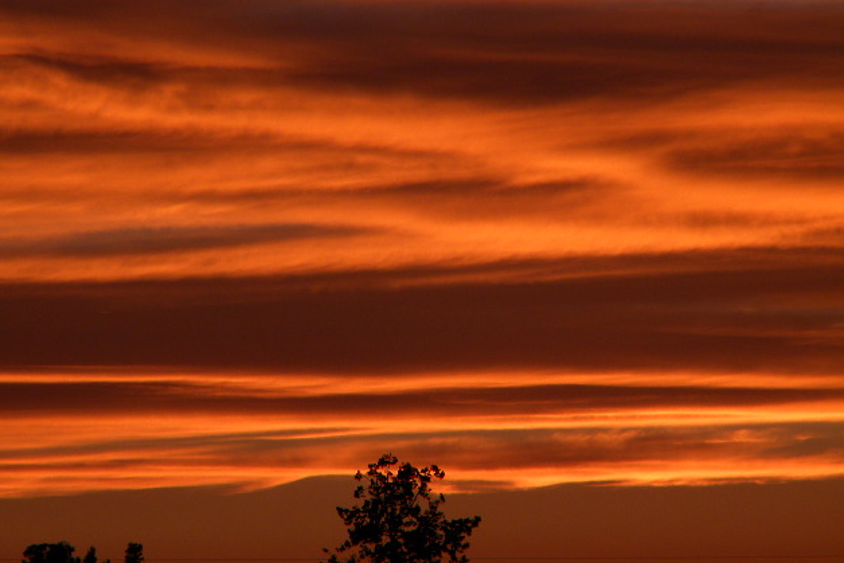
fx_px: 8324
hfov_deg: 5.8
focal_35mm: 355
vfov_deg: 3.9
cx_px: 422
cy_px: 300
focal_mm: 60.7
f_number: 5.4
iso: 80
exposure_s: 1/265
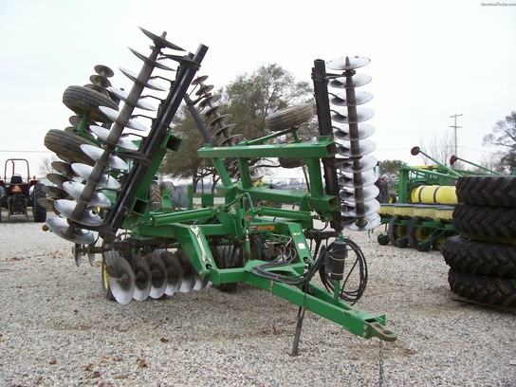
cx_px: 258
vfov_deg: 41.8
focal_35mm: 34
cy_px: 194
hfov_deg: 54.0
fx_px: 507
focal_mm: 5.6
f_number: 2.7
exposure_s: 1/370
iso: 80
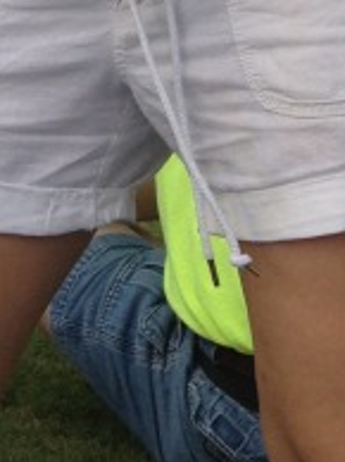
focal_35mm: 154
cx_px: 145
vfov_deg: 11.6
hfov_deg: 9.6
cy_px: -458
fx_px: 2051
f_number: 2.4
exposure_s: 1/343
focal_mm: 4.28
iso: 50
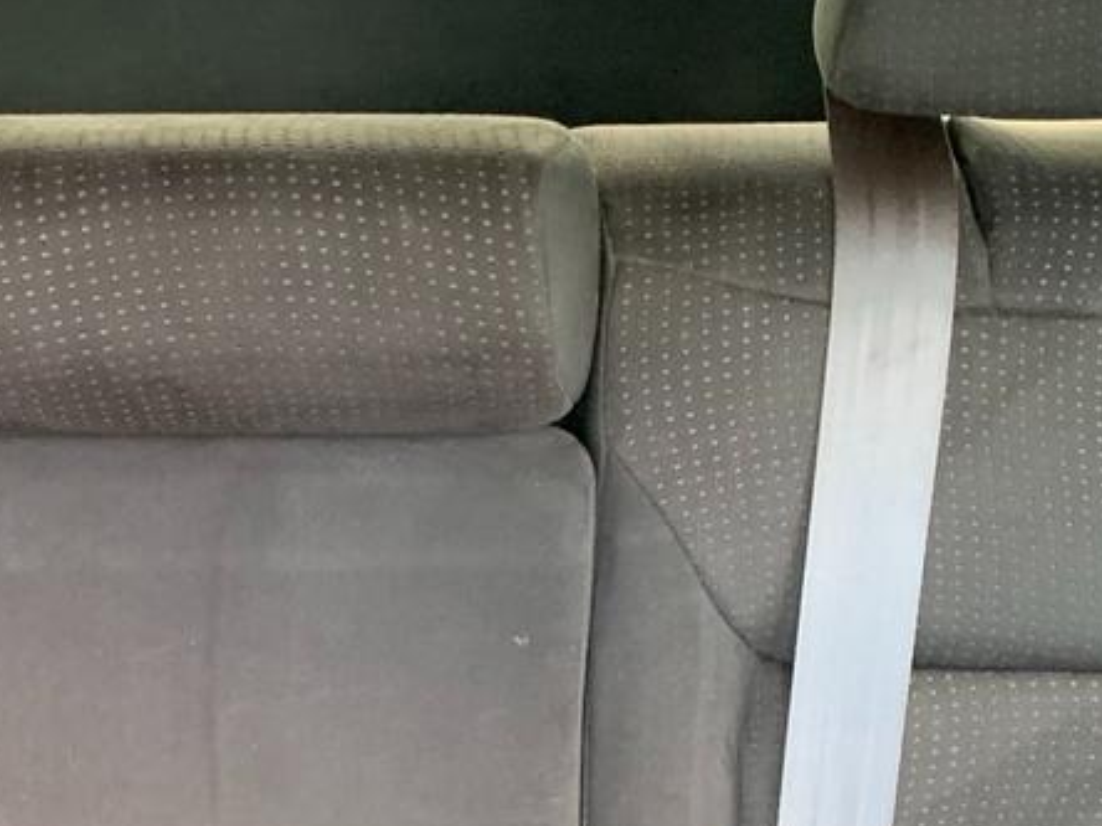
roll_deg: +0.1
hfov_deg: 25.2
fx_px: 2388
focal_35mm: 75
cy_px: 744
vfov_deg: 19.3
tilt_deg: -34.9
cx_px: 102
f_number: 1.8
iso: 400
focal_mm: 4.25
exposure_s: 1/46
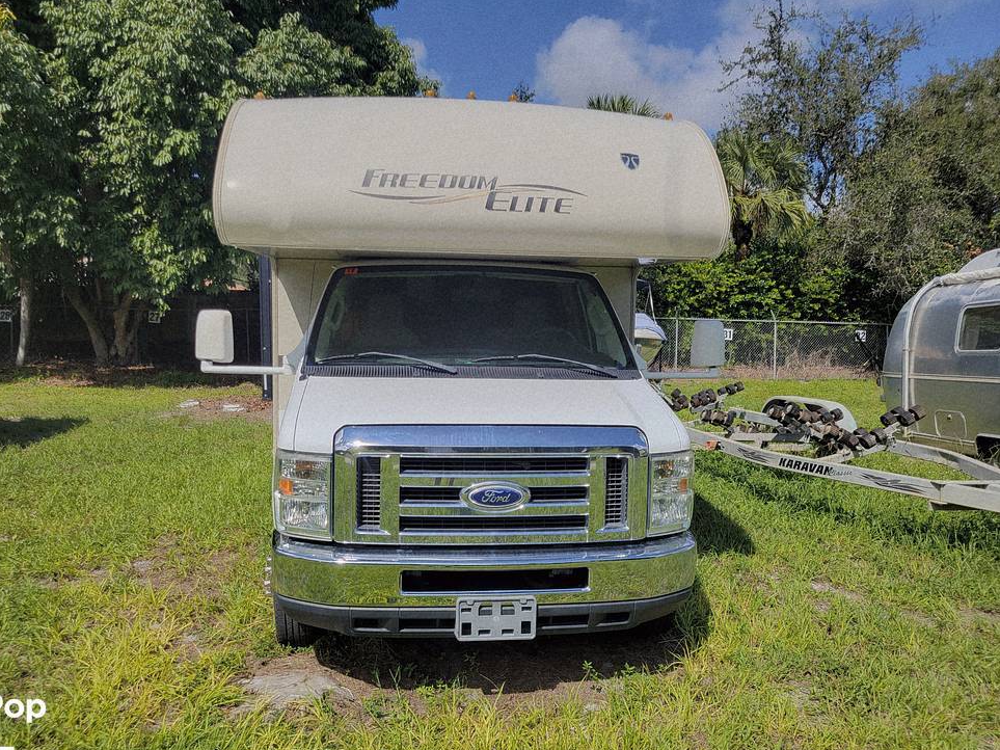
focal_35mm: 27
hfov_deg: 65.3
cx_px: 483
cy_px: 385
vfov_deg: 51.3
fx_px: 780
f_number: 1.8
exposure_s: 1/3309
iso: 40
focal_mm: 5.4
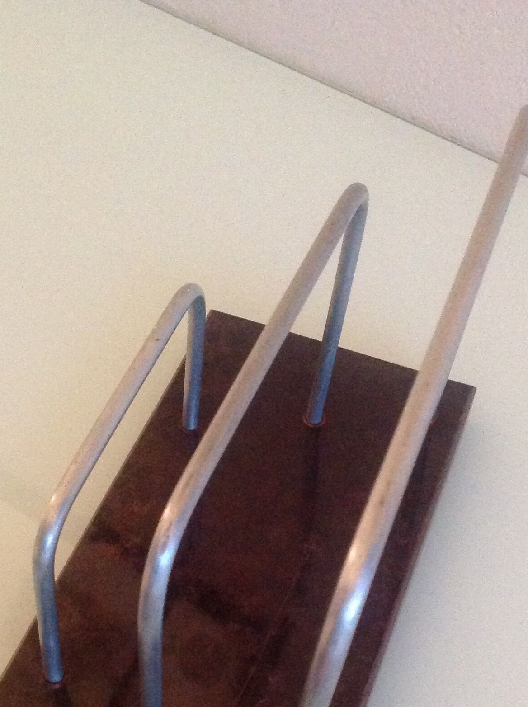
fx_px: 1183
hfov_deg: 25.2
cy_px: 567
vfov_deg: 32.4
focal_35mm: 58
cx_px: 280
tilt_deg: -55.1
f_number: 2.4
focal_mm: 4.28
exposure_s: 1/17
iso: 640
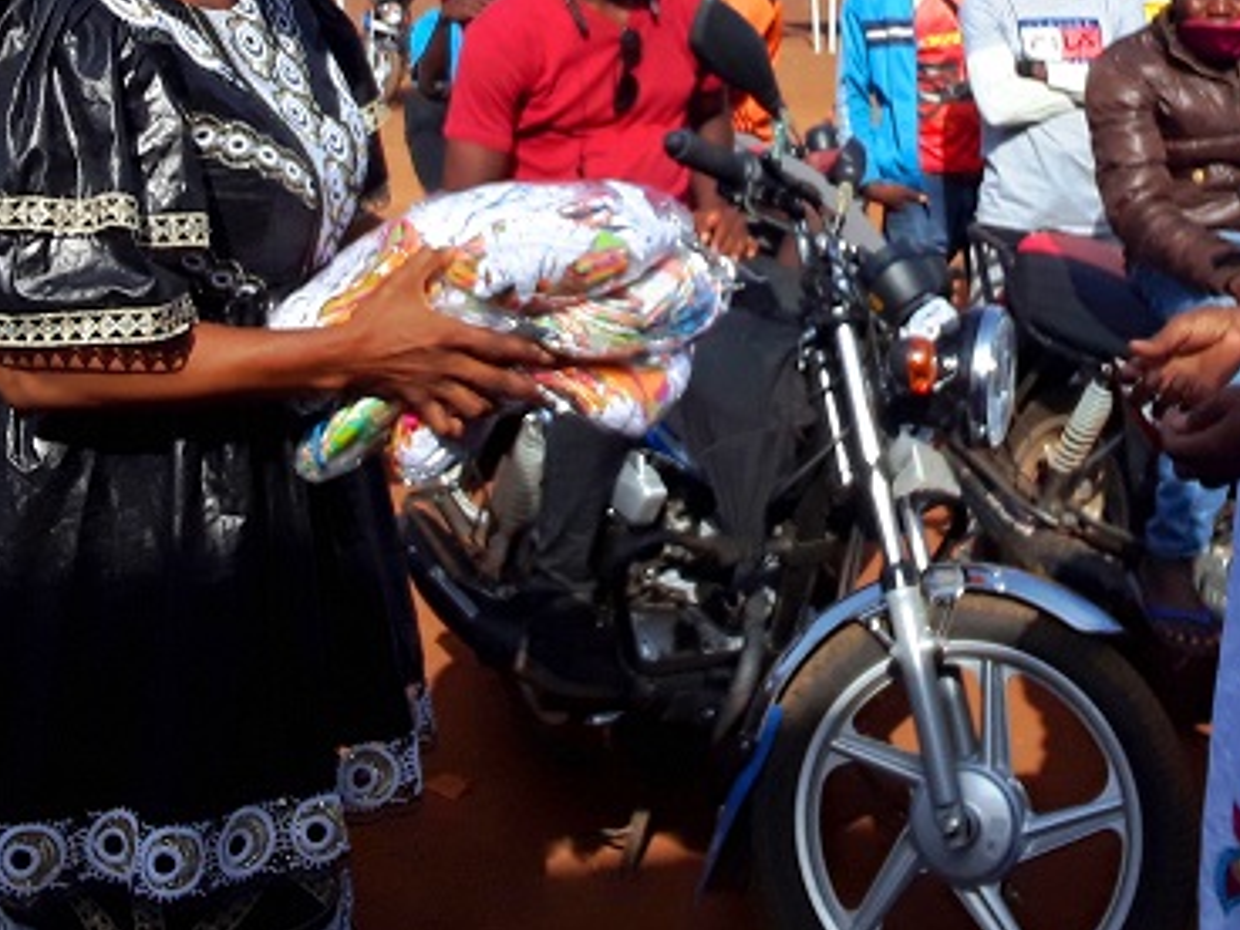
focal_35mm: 53
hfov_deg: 36.0
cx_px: 765
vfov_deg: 26.7
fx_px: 1899
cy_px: 116
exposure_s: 1/1445
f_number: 1.9
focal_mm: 2.2
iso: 40
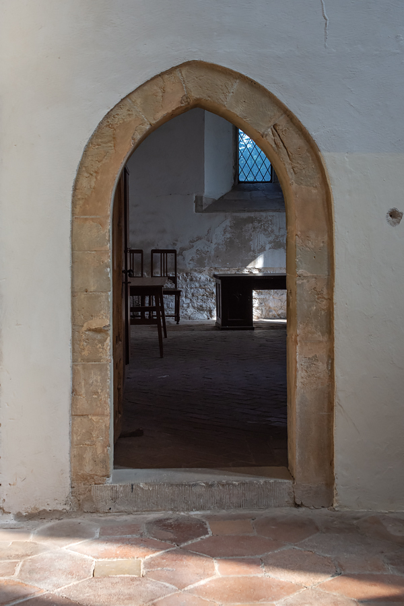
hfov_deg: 26.5
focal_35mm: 51
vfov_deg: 38.9
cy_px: 303
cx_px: 202
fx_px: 858
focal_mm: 34
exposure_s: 1/200
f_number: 7.1
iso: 560
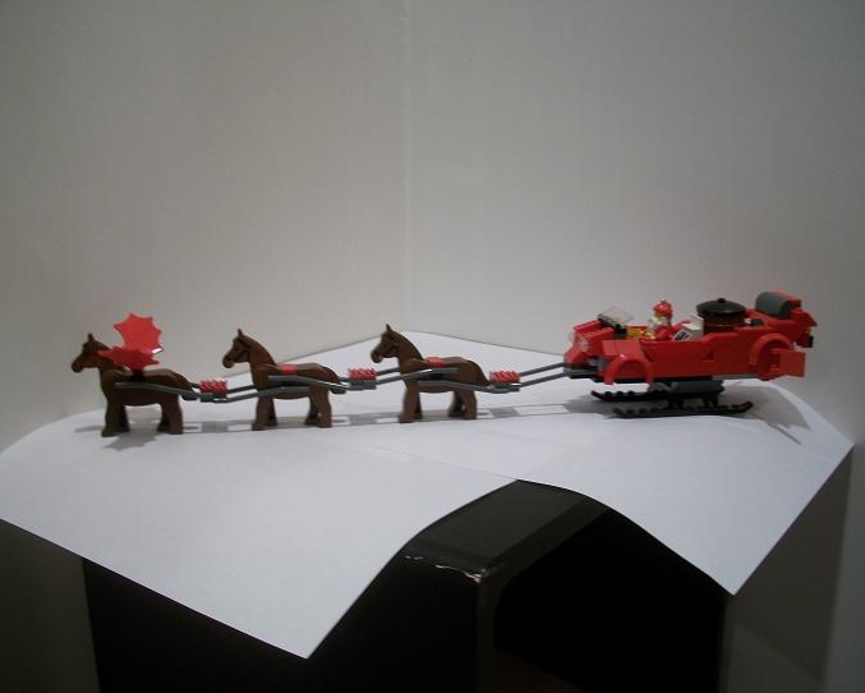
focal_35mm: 37
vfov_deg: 40.1
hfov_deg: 49.0
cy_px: 345
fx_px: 947
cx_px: 398
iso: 160
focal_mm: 6.3
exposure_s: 1/15
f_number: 3.1
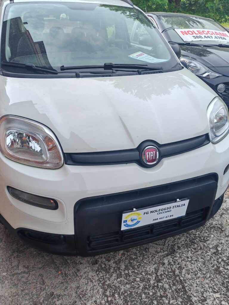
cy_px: 152
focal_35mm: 29
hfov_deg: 48.2
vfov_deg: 61.7
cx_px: 114
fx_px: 256
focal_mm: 5.52
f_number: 1.95
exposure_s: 1/820
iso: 50
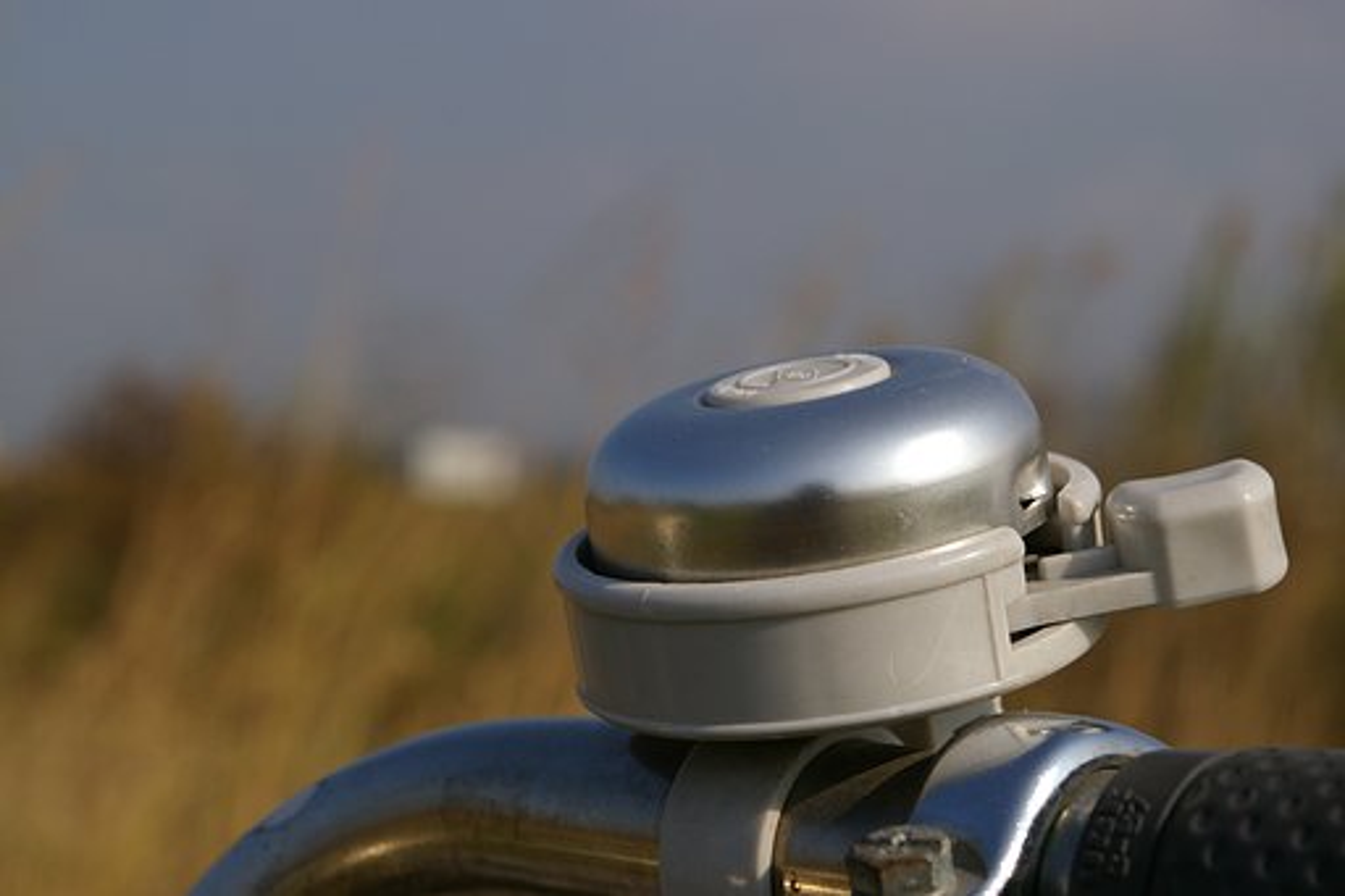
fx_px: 3081
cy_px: 448
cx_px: 672
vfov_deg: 16.5
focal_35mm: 82
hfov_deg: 24.6
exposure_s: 1/500
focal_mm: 55
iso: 200
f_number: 11
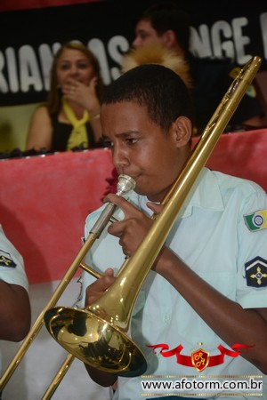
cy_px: 200
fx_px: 1669
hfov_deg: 9.1
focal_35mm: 150
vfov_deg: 13.7
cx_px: 134
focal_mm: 100
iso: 1600
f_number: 5.6
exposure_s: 1/80
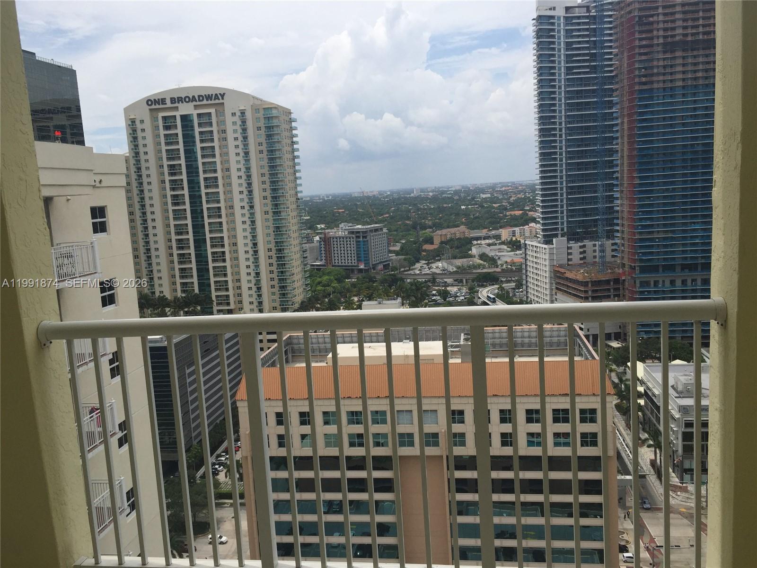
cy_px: 284
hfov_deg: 61.7
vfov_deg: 48.2
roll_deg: +2.8
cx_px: 378
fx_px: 634
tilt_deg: -8.0
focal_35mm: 29
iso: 32
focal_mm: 4.15
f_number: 2.2
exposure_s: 1/3968
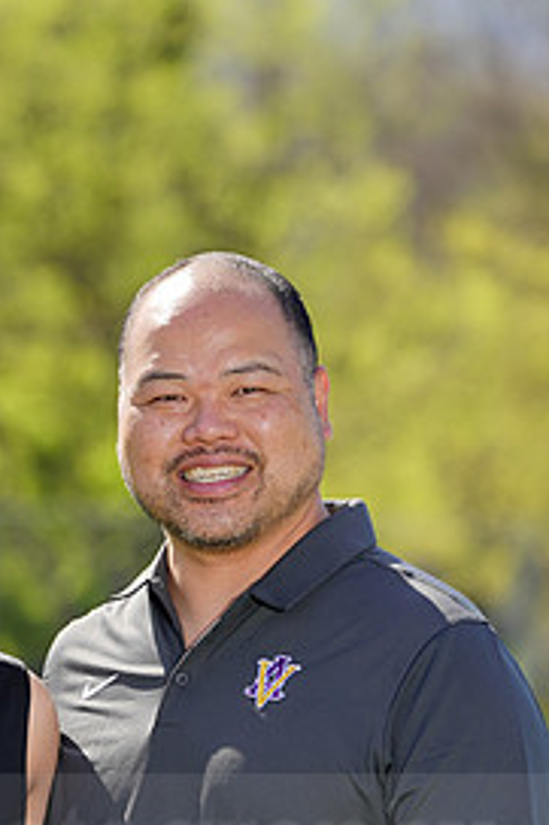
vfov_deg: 4.2
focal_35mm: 495
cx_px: 96
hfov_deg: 2.8
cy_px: 816
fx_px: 11337
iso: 64
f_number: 6.3
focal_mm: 232
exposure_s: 1/200
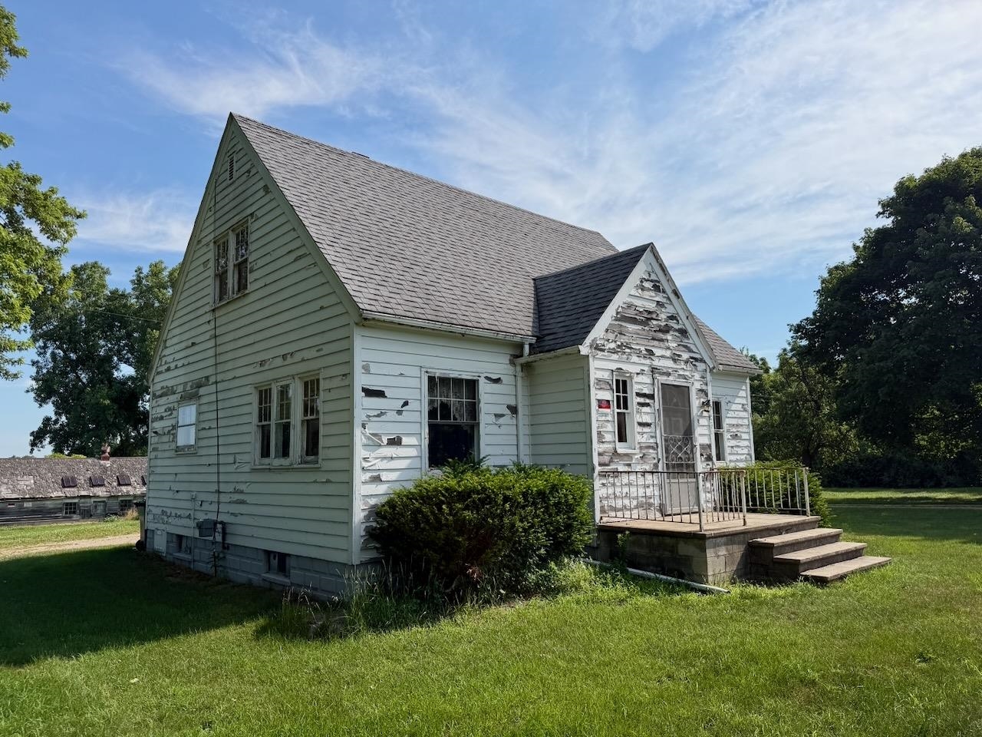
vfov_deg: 56.8
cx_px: 491
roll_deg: +1.6
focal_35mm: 24
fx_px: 681
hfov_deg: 71.6
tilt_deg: +8.4
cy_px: 368
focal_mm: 6.76
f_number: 1.78
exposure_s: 1/5714
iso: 80
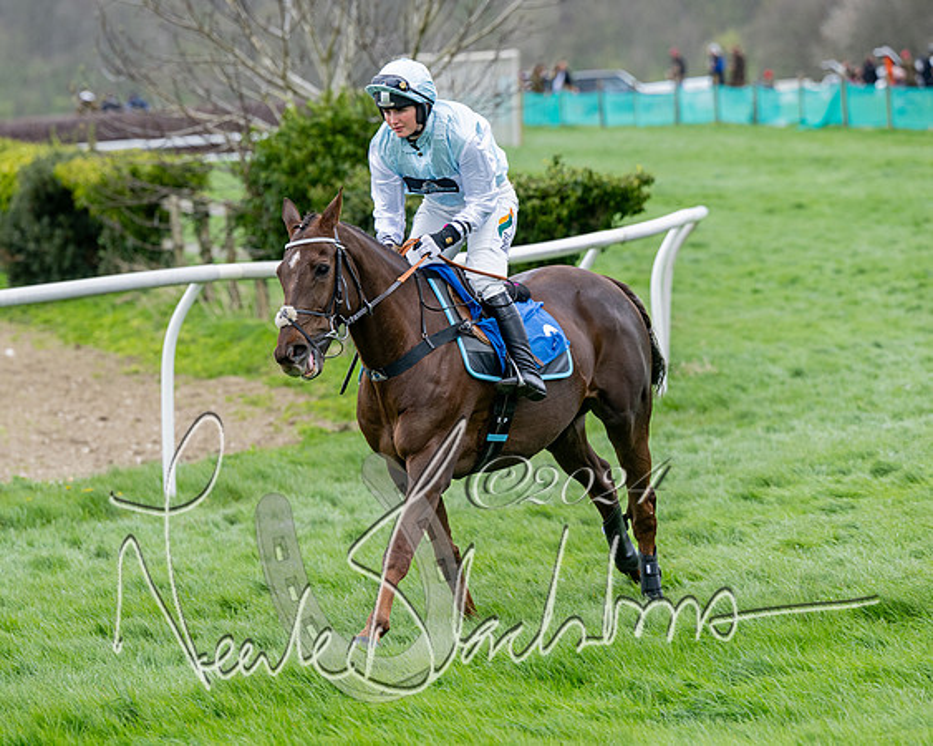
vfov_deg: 6.6
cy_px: 450
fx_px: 6486
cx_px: 357
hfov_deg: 8.2
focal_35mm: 235
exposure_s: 1/1000
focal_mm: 145
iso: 400
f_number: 4
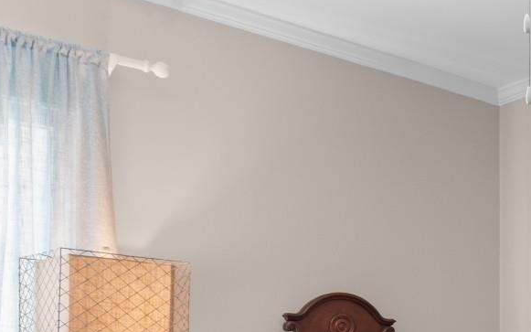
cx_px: 663
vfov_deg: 22.6
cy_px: 369
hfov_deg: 30.7
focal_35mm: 54
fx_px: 781
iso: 100
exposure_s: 1
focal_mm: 13
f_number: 4.8
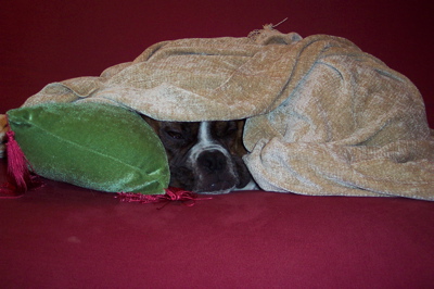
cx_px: 217
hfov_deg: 50.7
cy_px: 144
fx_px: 458
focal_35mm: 38
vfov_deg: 35.0
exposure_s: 1/30
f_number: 2.8
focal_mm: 8
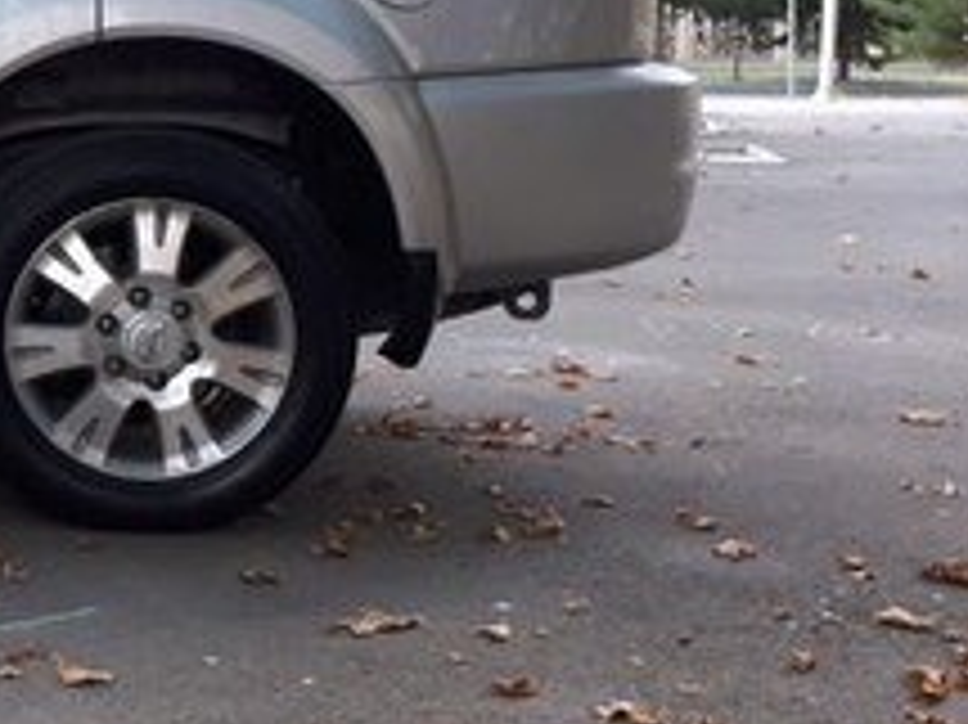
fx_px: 2320
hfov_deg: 20.3
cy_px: 128
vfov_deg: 17.6
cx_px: -473
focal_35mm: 83
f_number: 1.9
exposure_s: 1/100
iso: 50
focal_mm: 3.6
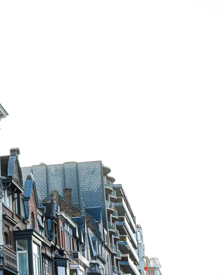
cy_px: 110
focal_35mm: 87
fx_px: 708
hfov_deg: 16.1
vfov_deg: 21.9
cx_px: -114
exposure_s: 1/2000
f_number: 8
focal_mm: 35
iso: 2000
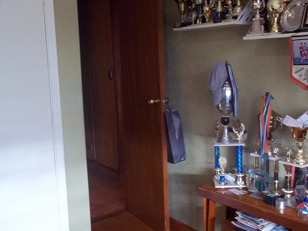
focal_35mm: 44
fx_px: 392
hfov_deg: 42.9
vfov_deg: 32.9
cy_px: 107
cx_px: 154
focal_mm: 5.7
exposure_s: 1/8
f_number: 2.9
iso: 160
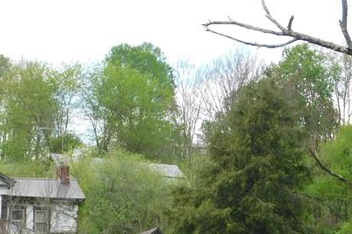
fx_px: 2062
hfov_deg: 9.8
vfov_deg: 6.4
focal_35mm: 211
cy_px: 331
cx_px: 204
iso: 125
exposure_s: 1/200
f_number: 4.4
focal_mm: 14.2
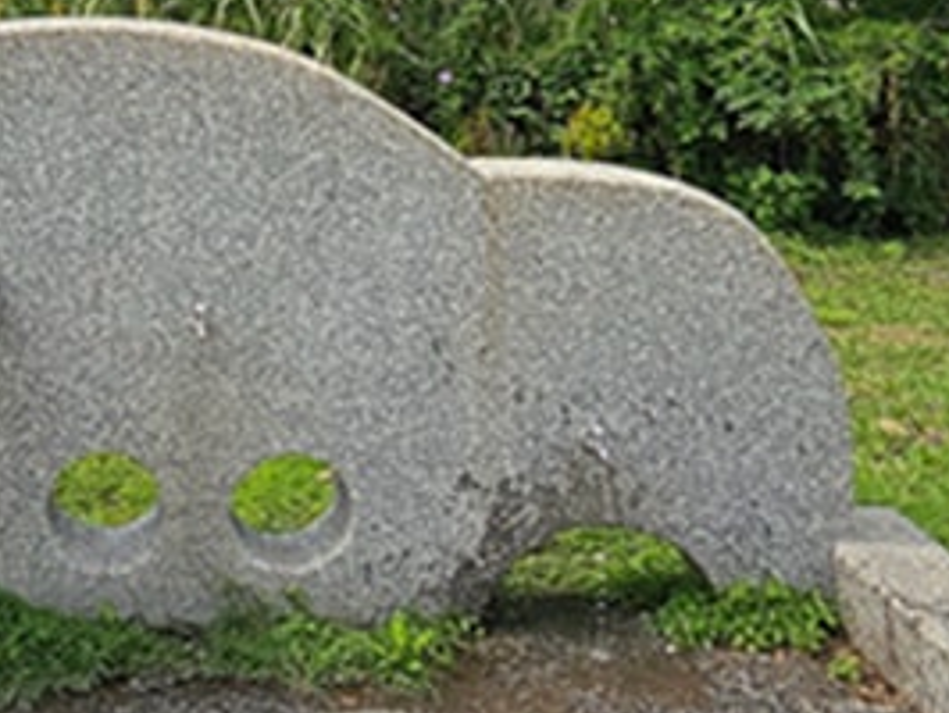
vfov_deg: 27.5
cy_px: 4
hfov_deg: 35.8
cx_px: 86
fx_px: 1372
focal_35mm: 50
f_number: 2.2
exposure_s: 1/4165
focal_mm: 2.2
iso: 50
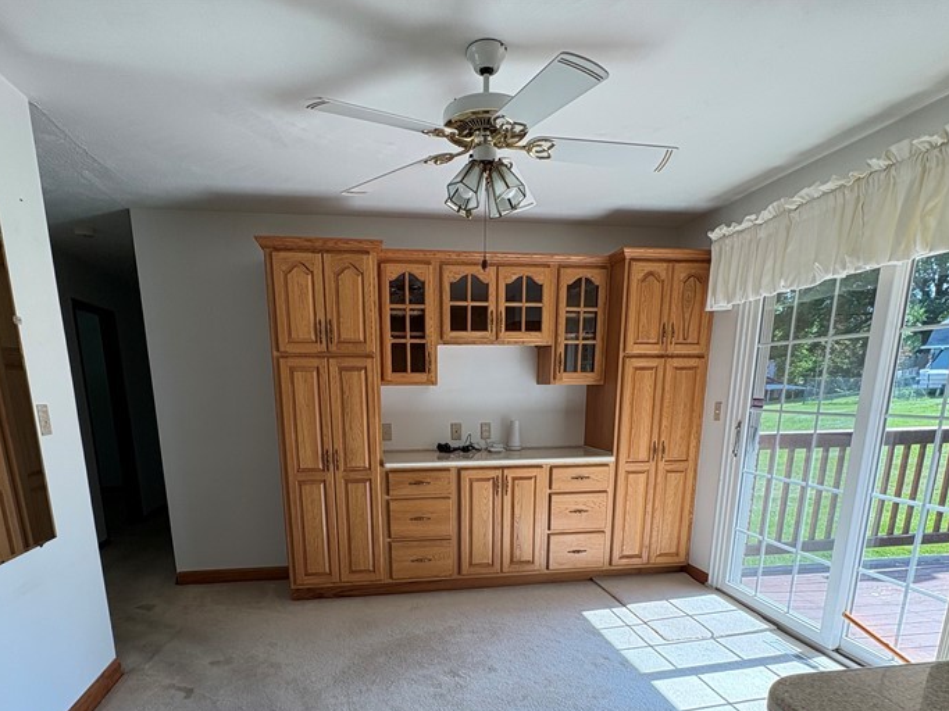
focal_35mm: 21
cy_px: 529
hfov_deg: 79.0
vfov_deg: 60.2
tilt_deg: -13.6
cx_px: 453
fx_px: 576
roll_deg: +0.5
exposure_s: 1/141
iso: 64
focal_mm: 2.22
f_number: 2.2
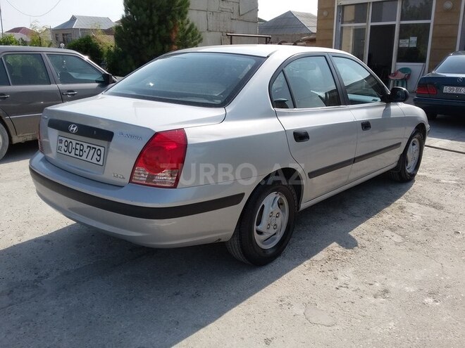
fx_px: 416
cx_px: 232
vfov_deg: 45.4
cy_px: 174
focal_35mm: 31
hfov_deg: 58.4
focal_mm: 3.3
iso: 50
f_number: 2.2
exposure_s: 1/1092
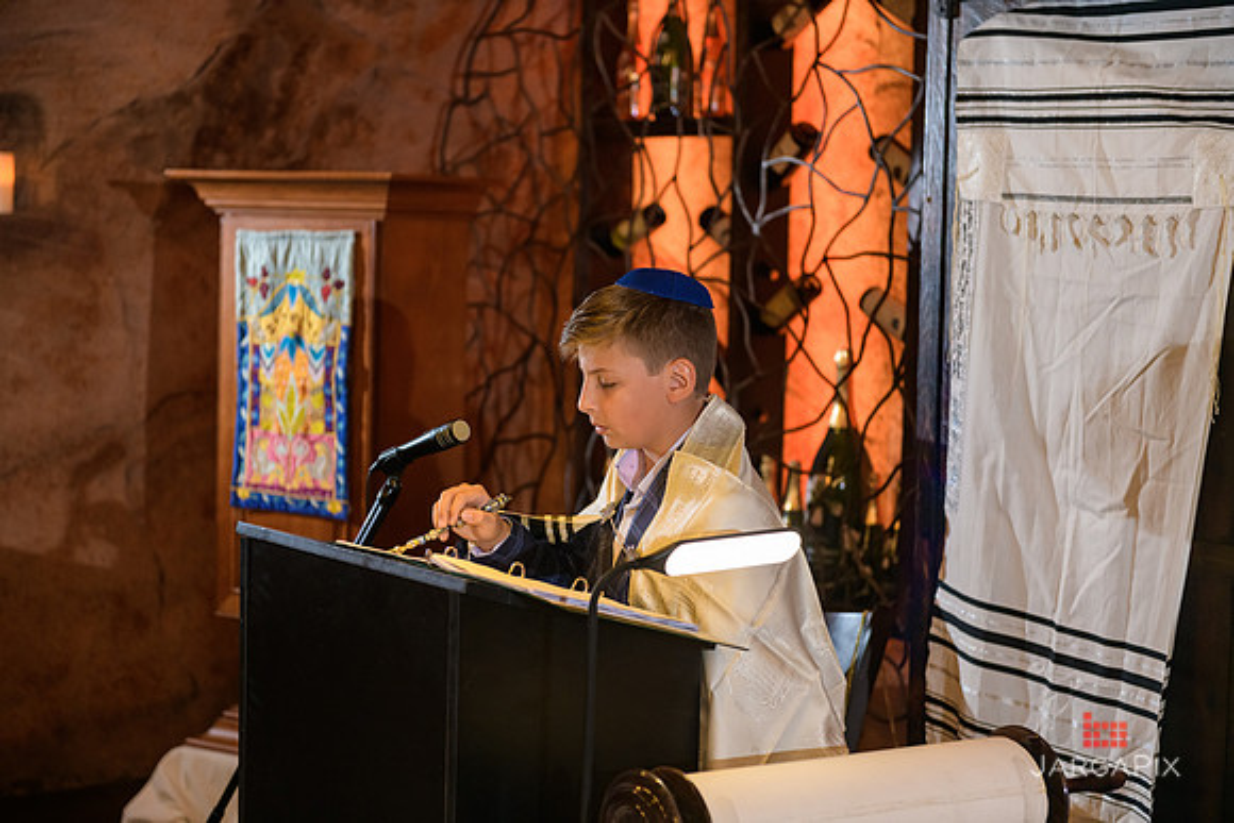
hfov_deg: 28.8
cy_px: 412
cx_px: 617
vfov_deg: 19.5
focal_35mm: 70
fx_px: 2400
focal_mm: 70
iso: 1600
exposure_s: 1/125
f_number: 3.2
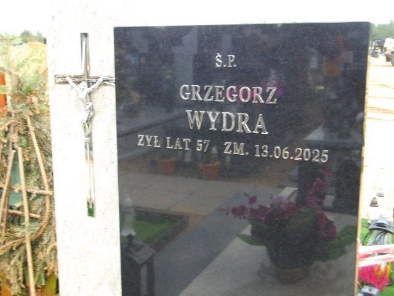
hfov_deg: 44.8
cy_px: 148
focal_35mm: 42
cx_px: 197
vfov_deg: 34.3
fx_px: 478
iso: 100
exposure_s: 1/42
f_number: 3.7
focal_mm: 7.6
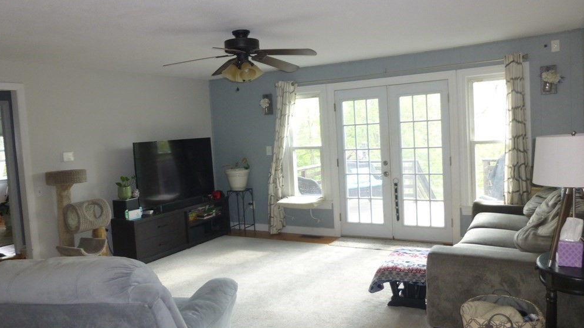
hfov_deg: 67.9
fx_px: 434
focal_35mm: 28
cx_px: 287
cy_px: 164
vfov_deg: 41.5
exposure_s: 1/25
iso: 200
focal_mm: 4.5
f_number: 3.1
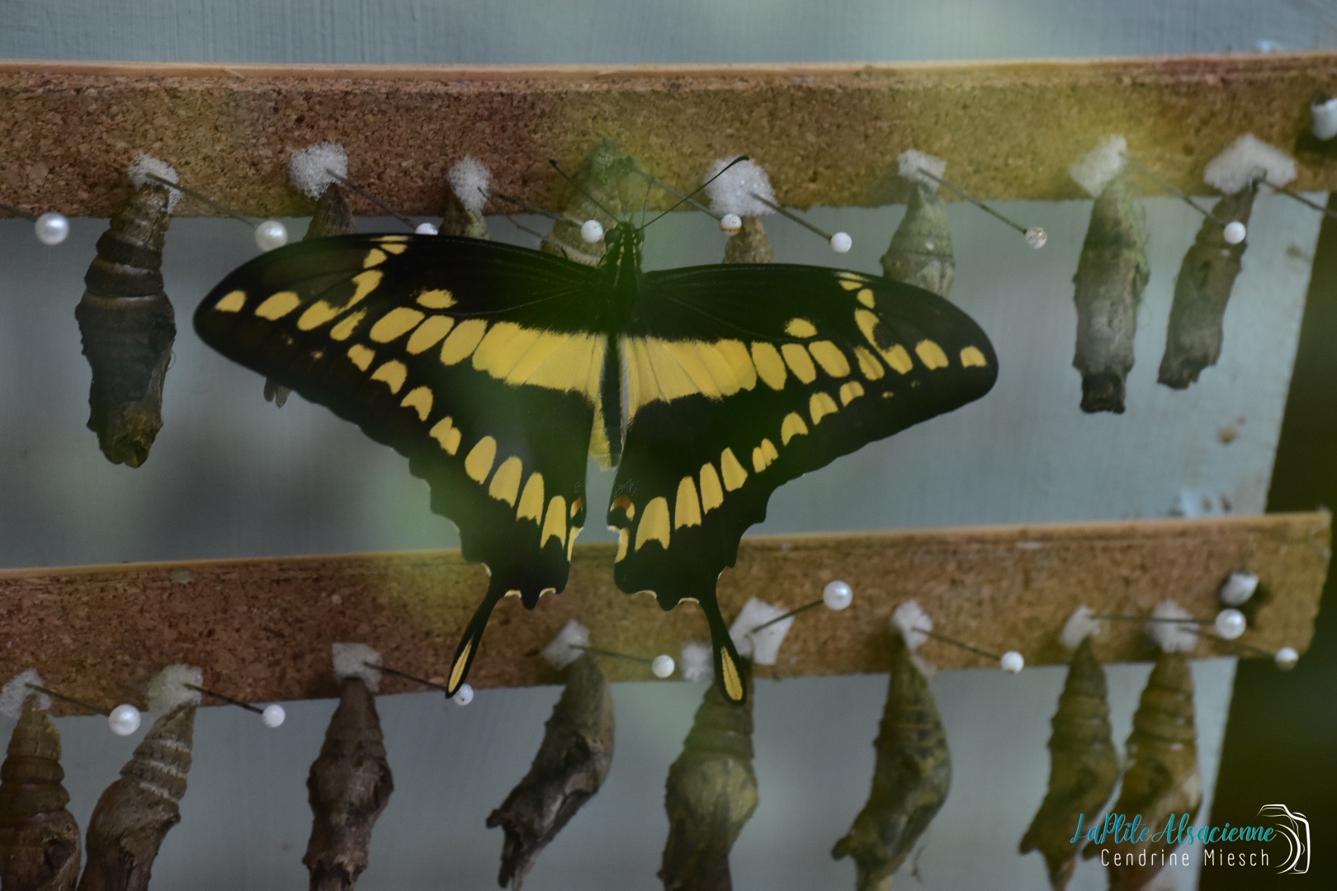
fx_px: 6239
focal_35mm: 168
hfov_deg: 12.2
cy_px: 446
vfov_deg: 8.2
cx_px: 668
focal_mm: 112
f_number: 9
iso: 1250
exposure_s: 1/125
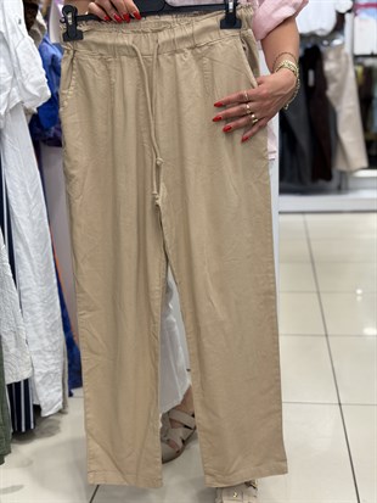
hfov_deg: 30.3
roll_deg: +1.5
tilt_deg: -11.4
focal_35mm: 48
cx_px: 188
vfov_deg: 39.6
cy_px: 252
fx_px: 697
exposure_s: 1/100
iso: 64
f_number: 1.78
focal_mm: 6.76
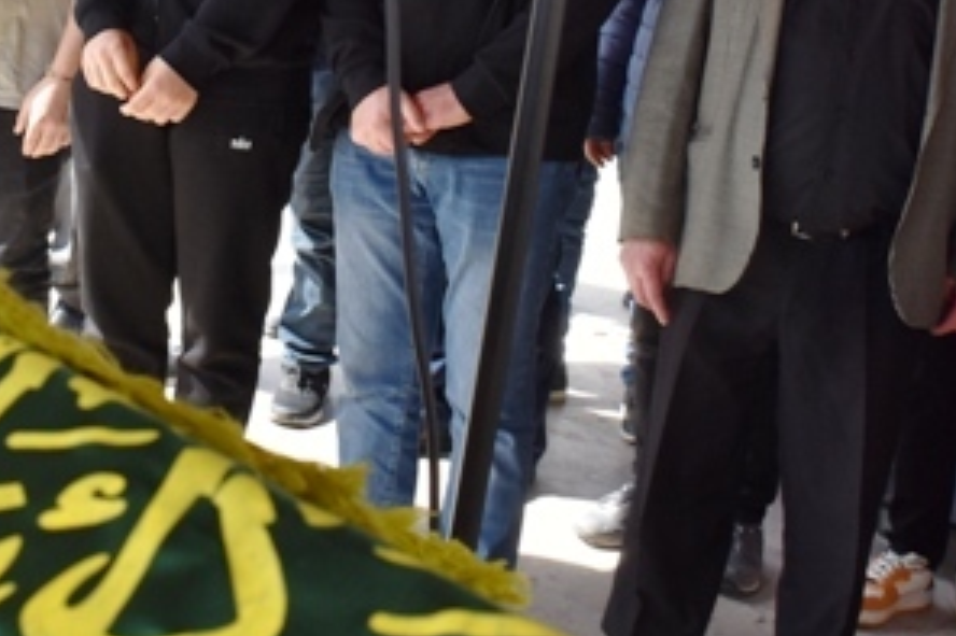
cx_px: 236
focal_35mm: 73
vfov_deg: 17.9
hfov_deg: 27.3
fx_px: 1937
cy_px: -92
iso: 450
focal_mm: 18
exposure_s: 1/500
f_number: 8
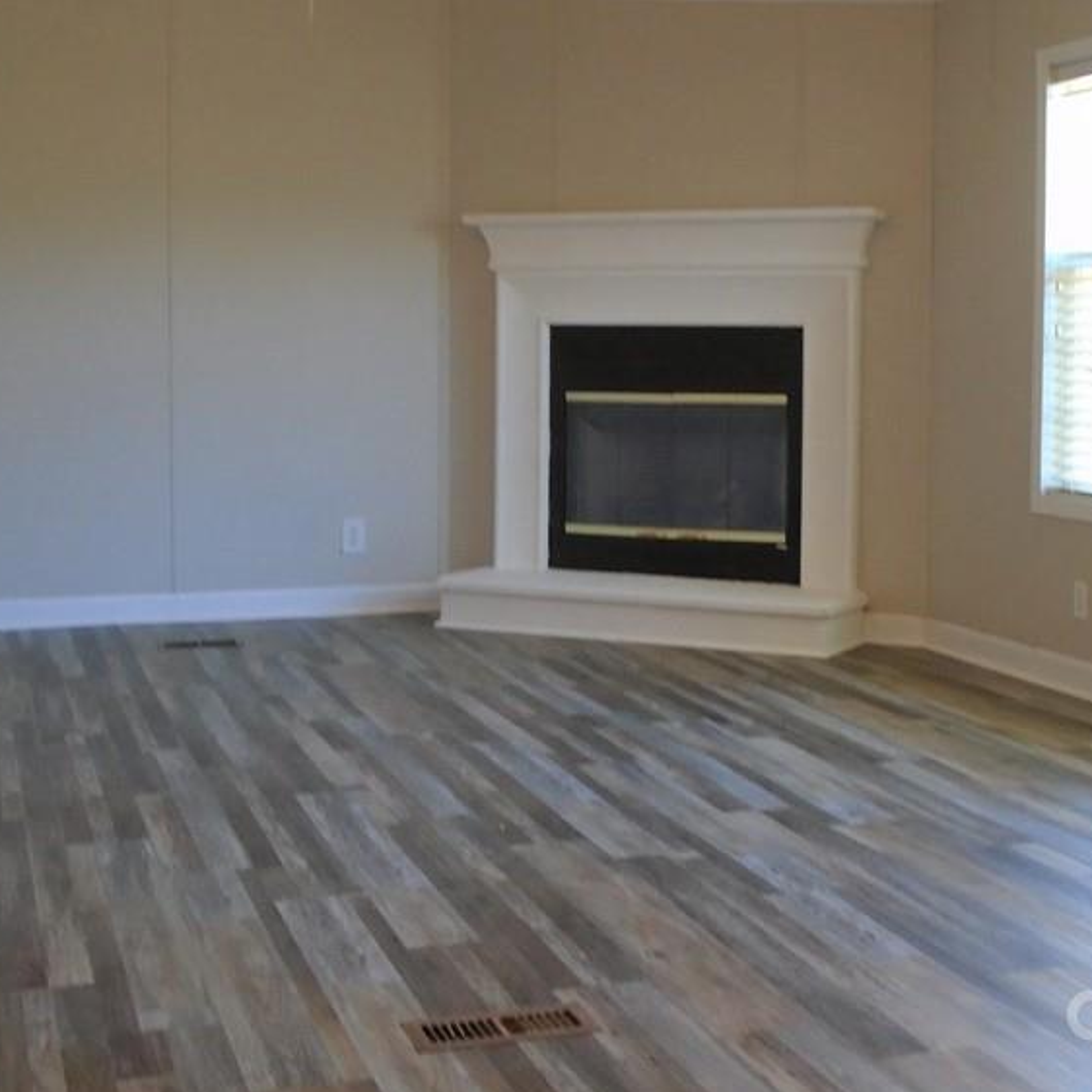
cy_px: 402
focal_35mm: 58
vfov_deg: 29.4
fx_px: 2070
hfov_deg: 29.5
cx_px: 655
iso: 200
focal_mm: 6.4
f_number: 3.8
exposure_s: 1/30
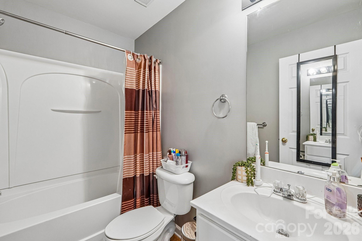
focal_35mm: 15
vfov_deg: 77.3
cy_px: 120
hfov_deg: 100.4
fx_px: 151
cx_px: 181
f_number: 8
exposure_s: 1/8
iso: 400
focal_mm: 10
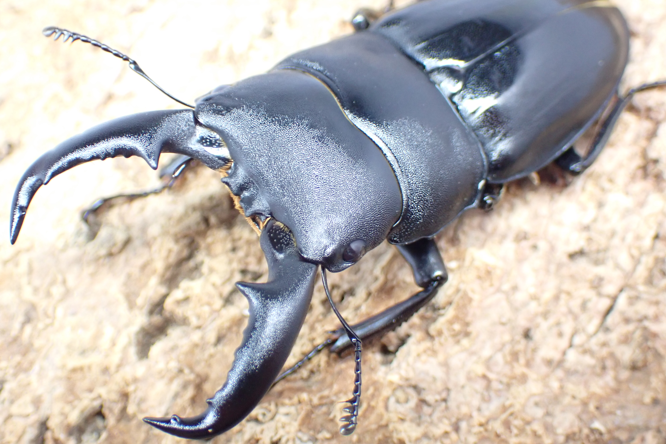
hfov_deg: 32.9
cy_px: 216
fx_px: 1128
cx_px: 330
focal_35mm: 61
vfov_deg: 22.3
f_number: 3.5
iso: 1000
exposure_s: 1/60
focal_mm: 10.35
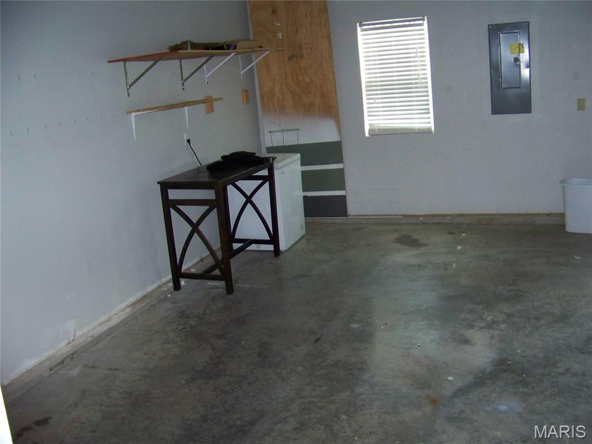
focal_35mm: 36
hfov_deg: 51.4
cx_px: 296
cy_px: 222
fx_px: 616
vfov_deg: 39.7
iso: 200
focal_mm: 5.85
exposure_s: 1/30
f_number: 2.8
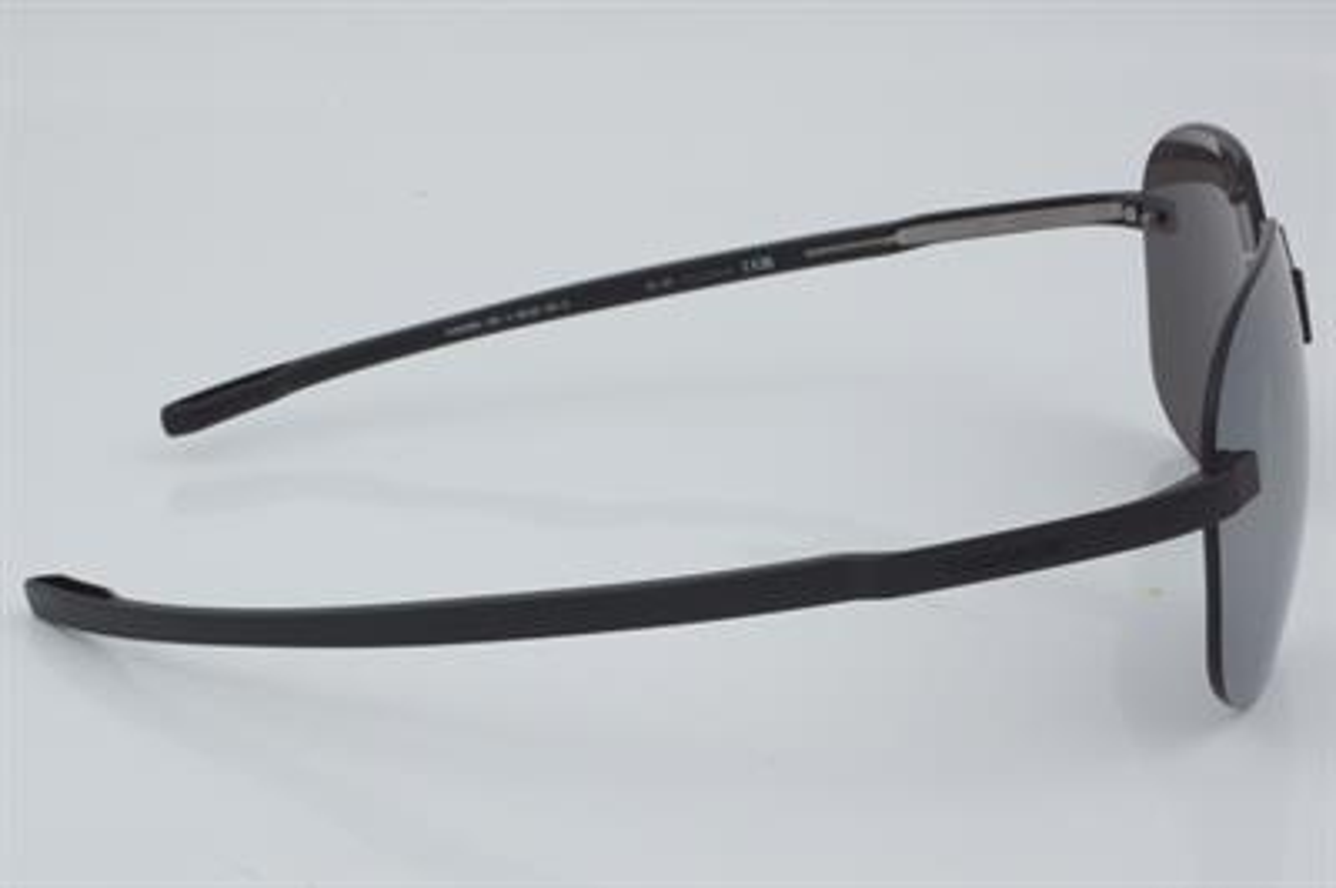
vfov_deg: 18.2
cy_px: 444
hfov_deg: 27.0
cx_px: 668
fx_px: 2781
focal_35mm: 75
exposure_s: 1/3
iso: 100
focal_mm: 50
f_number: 32
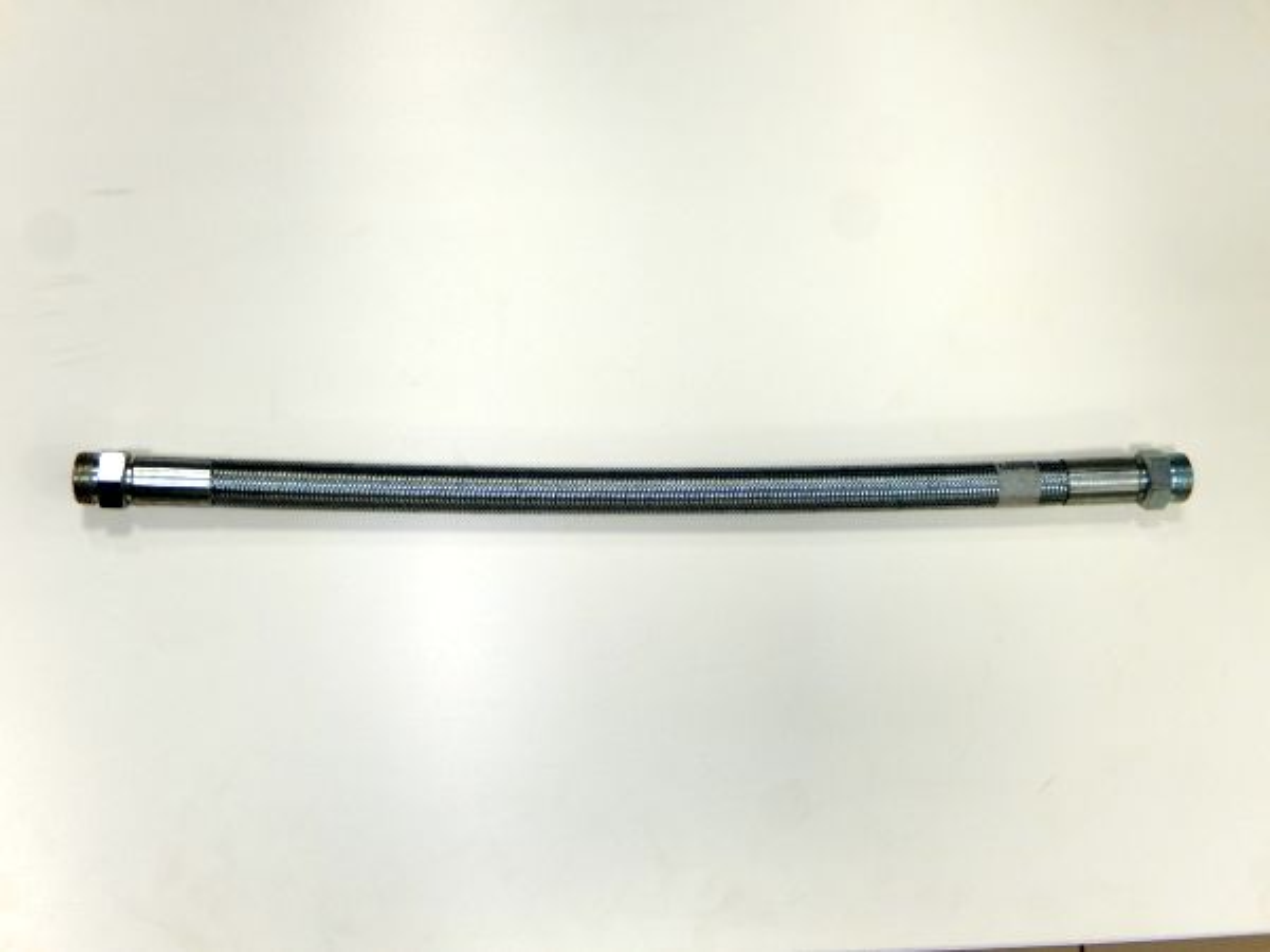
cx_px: 635
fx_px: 1651
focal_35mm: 45
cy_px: 476
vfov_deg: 32.2
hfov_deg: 42.1
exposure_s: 1/30
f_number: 4.3
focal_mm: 8.1
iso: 140
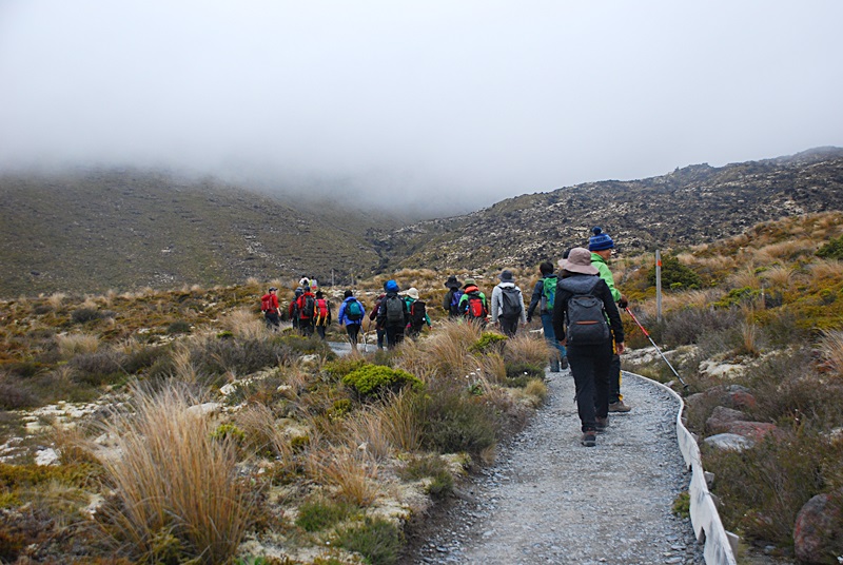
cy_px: 282
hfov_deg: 42.3
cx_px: 422
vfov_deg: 29.0
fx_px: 1090
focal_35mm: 46
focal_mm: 31
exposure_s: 1/250
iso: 400
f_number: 5.6
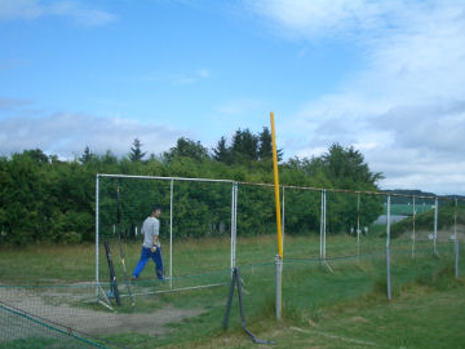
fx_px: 551
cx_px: 204
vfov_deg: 35.1
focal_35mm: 41
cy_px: 201
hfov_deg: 45.7
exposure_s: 1/500
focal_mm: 5.8
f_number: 4.3
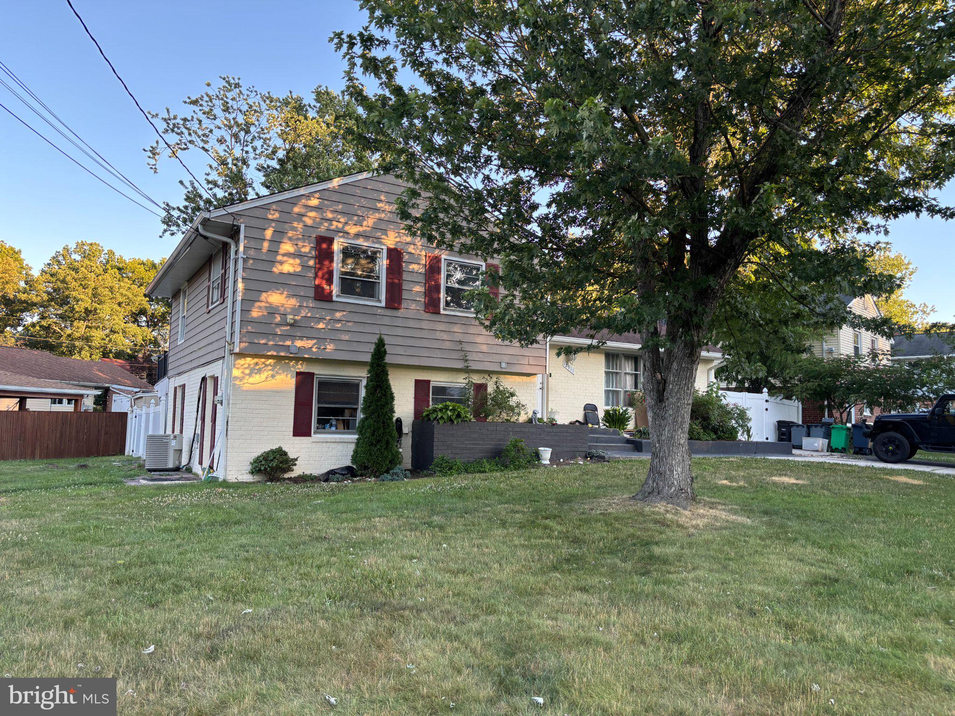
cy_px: 358
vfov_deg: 53.1
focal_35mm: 26
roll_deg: -1.3
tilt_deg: +5.4
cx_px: 478
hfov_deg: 67.3
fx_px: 717
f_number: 1.6
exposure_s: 1/184
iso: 50
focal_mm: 5.96
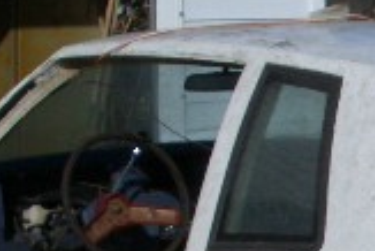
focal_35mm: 143
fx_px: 1491
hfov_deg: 13.6
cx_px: 543
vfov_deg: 9.4
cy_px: 355
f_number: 4.3
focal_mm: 5.8
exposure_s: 1/2000
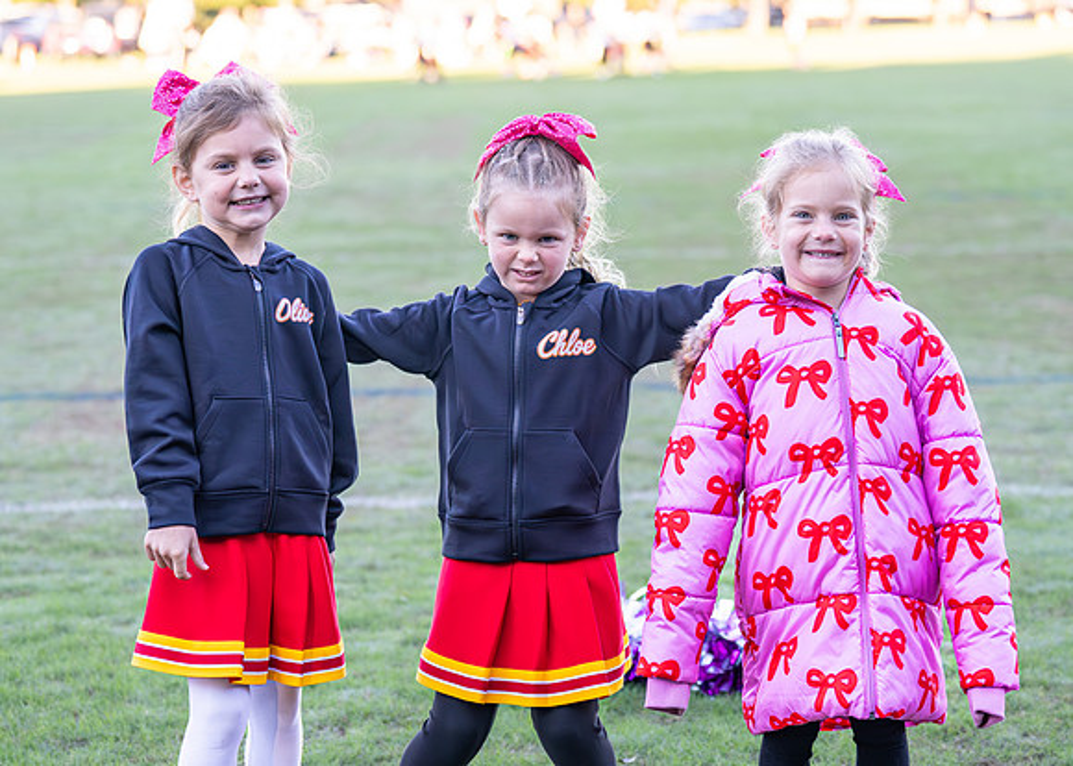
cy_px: 446
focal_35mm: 107
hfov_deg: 18.6
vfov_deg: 13.4
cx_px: 487
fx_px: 3268
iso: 1600
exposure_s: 1/1600
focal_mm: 70
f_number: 2.8
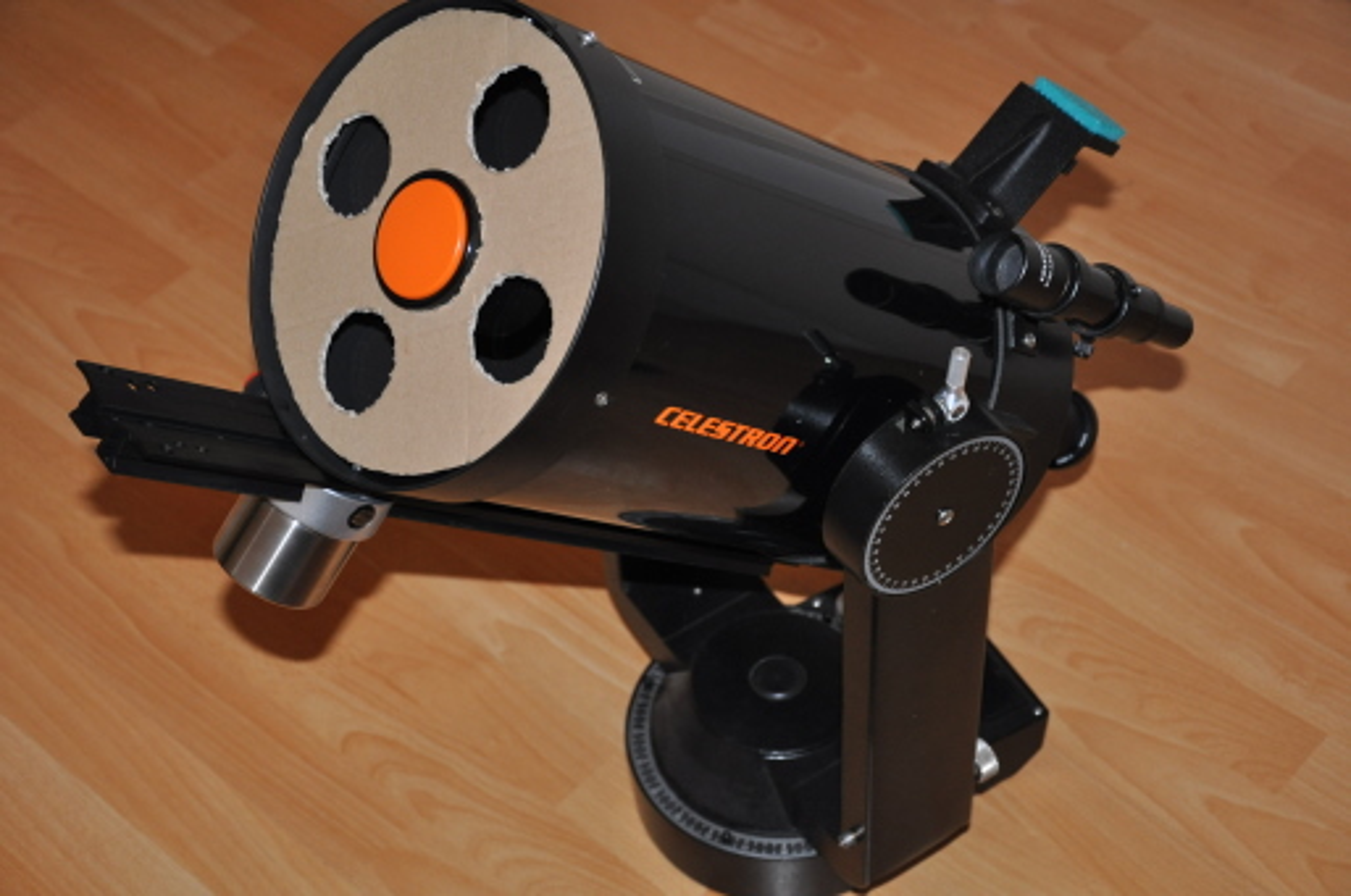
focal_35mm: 60
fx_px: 2248
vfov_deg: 22.5
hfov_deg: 33.4
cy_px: 448
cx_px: 676
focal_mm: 40
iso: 800
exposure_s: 1/60
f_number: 4.5
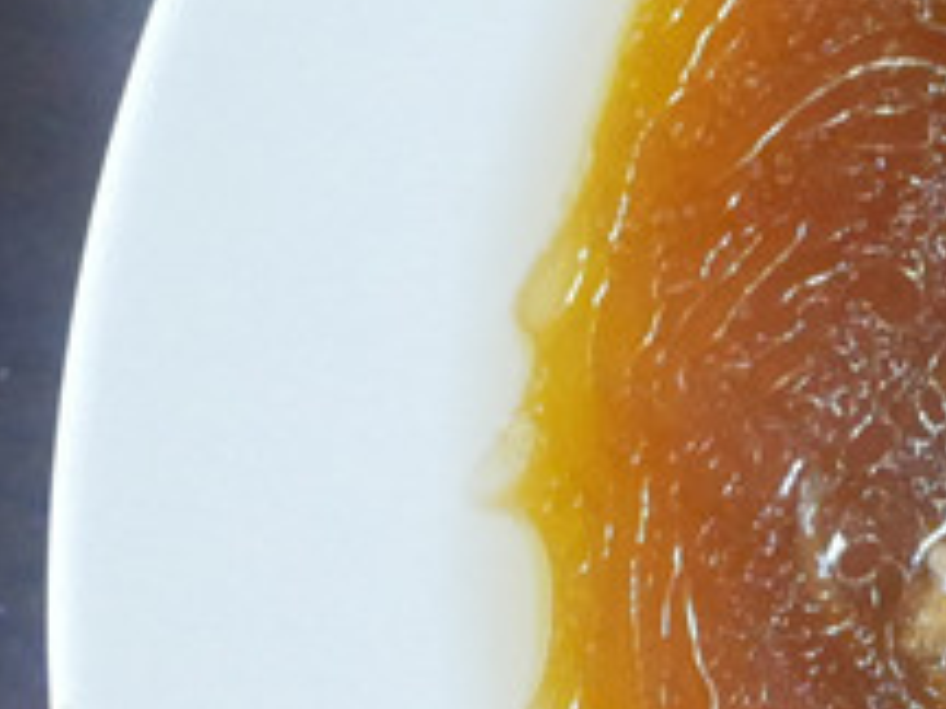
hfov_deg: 12.0
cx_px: 2102
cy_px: 573
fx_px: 3799
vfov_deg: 10.6
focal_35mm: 139
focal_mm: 15
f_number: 7.1
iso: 3200
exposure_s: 1/30
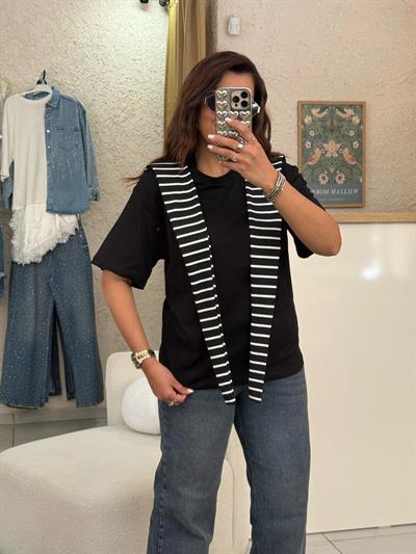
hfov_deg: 30.3
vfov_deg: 39.6
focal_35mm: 48
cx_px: 208
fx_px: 769
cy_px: 277
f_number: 1.78
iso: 100
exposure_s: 1/114
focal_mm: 6.76
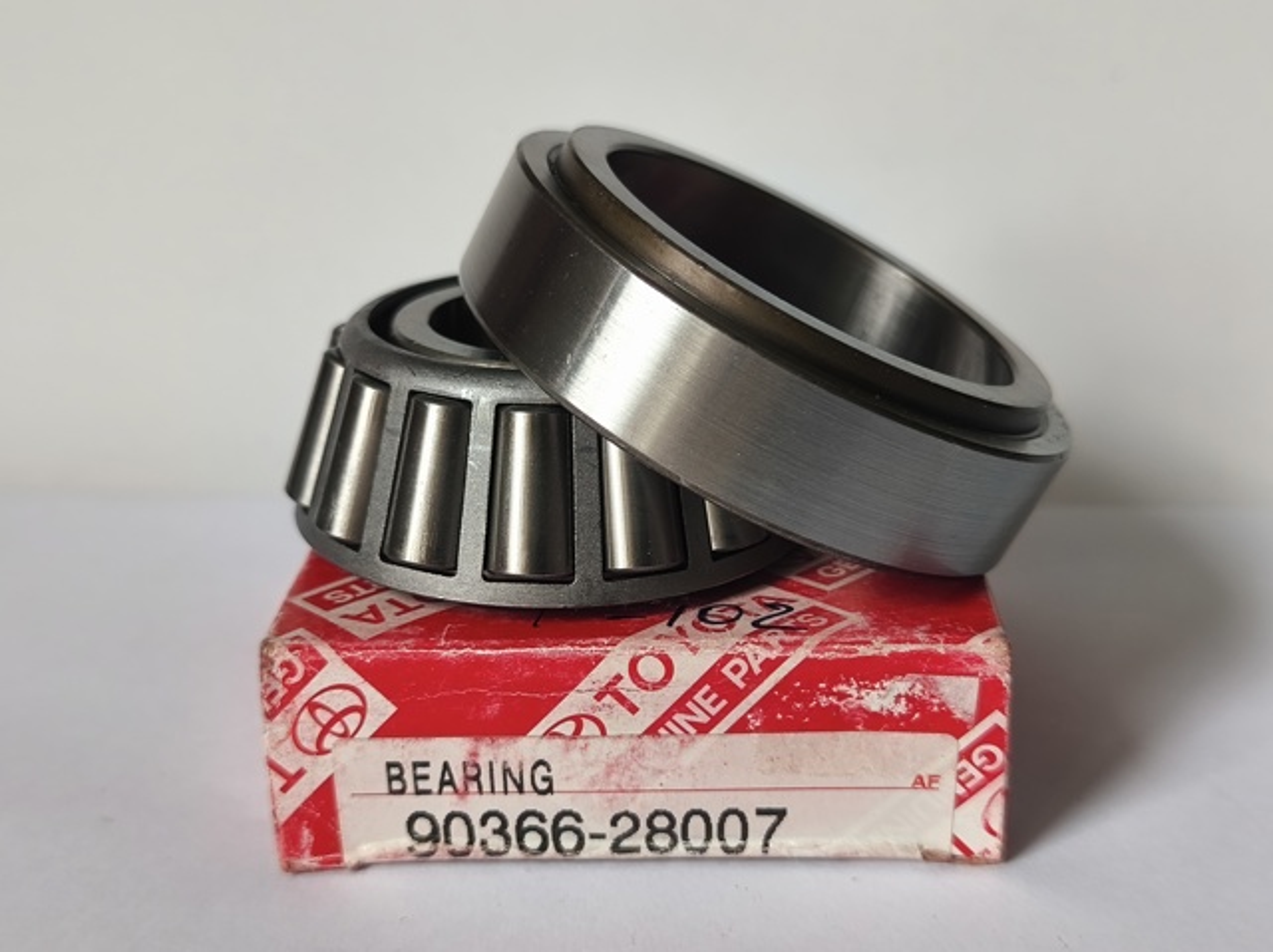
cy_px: 476
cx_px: 636
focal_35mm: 44
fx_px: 1617
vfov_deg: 32.8
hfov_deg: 43.0
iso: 400
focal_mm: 6.18
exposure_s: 1/99.9
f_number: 1.65
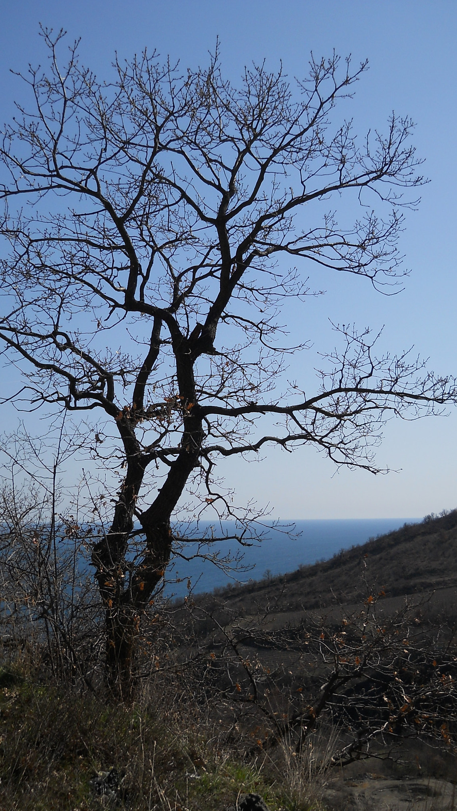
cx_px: 221
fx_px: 969
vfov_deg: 45.5
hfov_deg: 26.5
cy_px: 407
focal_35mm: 45
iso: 80
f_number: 5.5
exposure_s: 1/640
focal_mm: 6.72
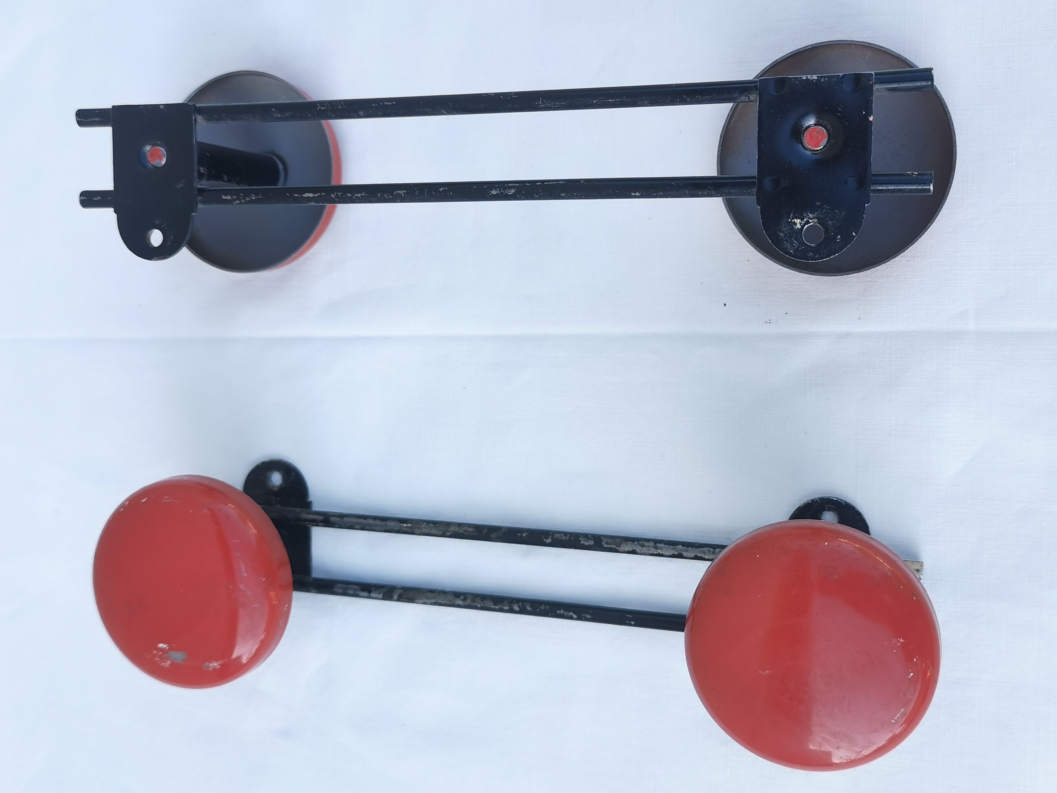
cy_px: 396
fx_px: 1160
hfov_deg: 49.0
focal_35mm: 38
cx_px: 528
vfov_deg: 37.7
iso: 50
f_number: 1.8
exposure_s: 1/274
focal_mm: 5.58
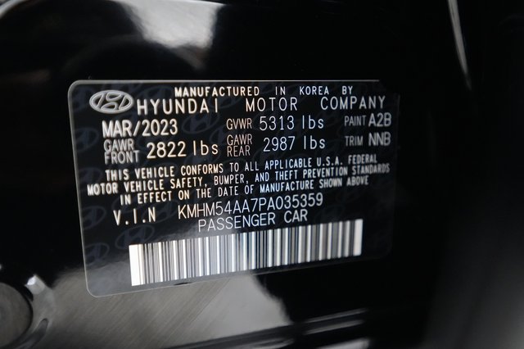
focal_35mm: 28
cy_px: 174
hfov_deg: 65.5
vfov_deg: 46.4
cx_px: 262
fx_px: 407
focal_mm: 28
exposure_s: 1/50
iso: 12800
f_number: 2.8
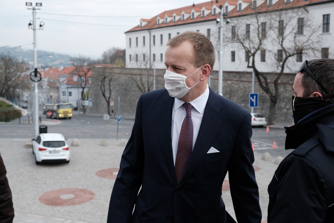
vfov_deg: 29.9
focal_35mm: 45
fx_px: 417
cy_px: 112
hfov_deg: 43.6
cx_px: 167
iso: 200
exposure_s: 1/250
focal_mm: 30.2
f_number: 5.6
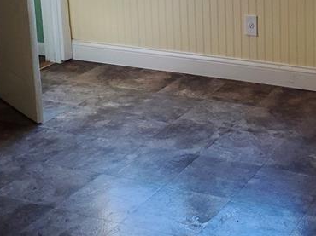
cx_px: 275
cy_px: -3
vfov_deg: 19.8
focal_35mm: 72
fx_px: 657
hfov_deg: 26.3
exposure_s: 1/120
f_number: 1.5
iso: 320
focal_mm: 4.3
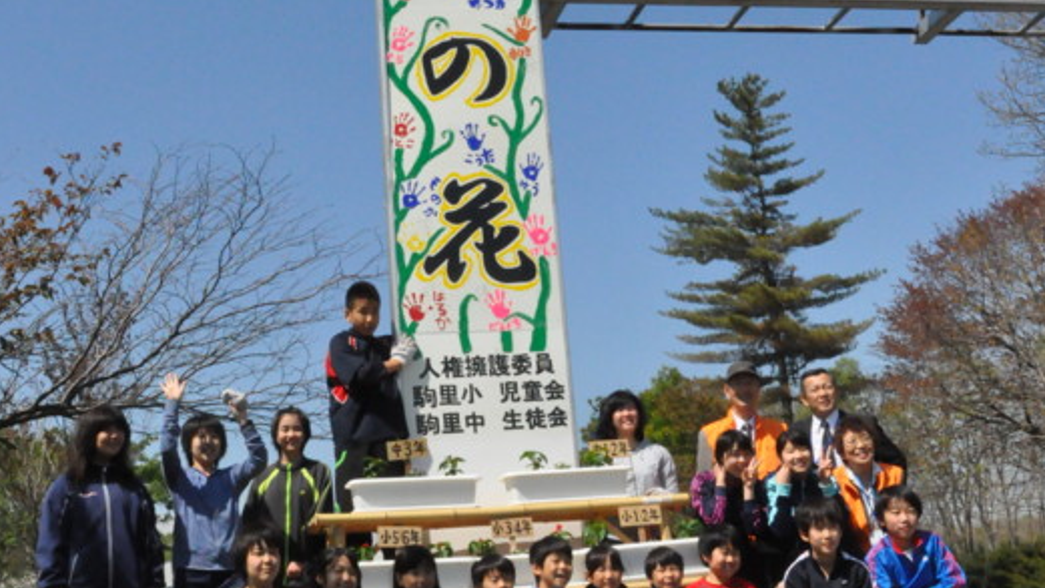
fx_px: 1469
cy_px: 126
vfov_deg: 22.4
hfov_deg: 39.2
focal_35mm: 53
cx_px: 527
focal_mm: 22
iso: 3200
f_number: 20
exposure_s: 1/1600
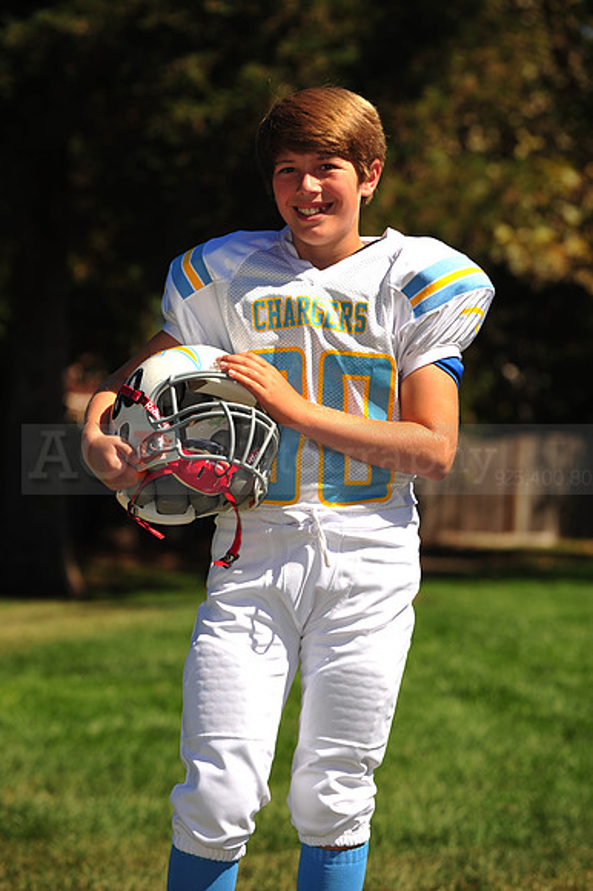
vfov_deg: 15.2
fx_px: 3339
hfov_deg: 10.1
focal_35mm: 135
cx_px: 296
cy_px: 446
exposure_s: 1/800
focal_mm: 135
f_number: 5
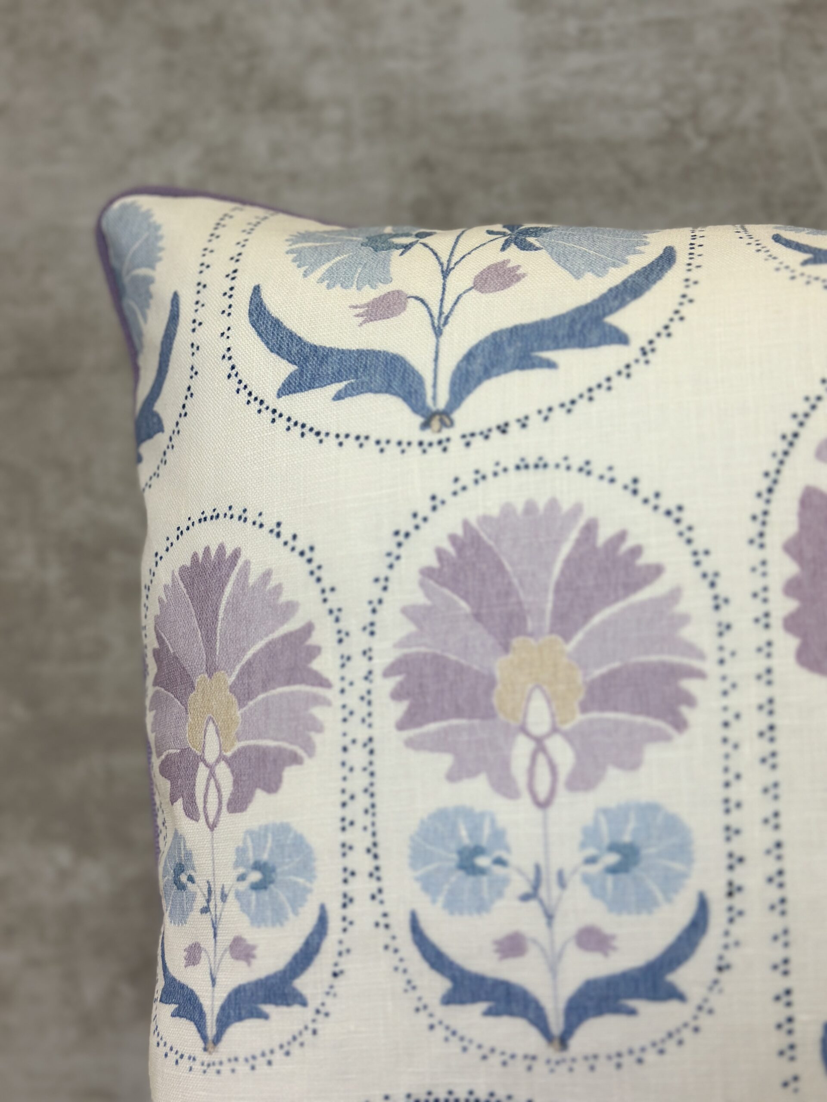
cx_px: 414
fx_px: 1529
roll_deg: +1.4
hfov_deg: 30.3
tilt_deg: +2.1
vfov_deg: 39.7
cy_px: 551
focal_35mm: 48
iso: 80
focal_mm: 6.86
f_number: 1.78
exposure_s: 1/444
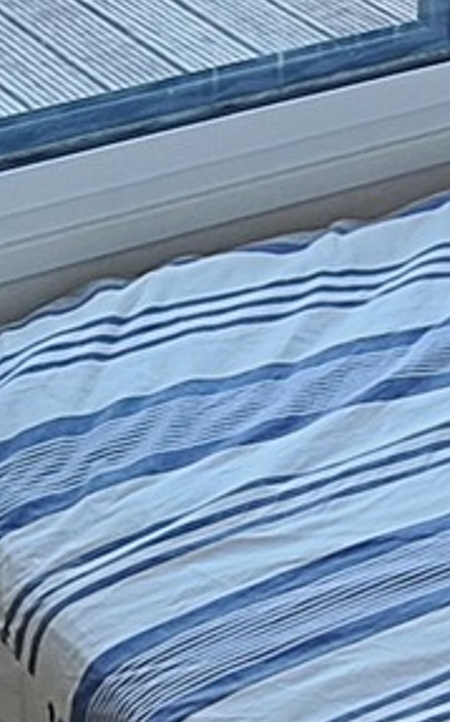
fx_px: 2358
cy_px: 457
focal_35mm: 120
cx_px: 297
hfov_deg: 10.9
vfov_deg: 17.4
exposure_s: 1/140
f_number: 2.2
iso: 50
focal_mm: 1.74
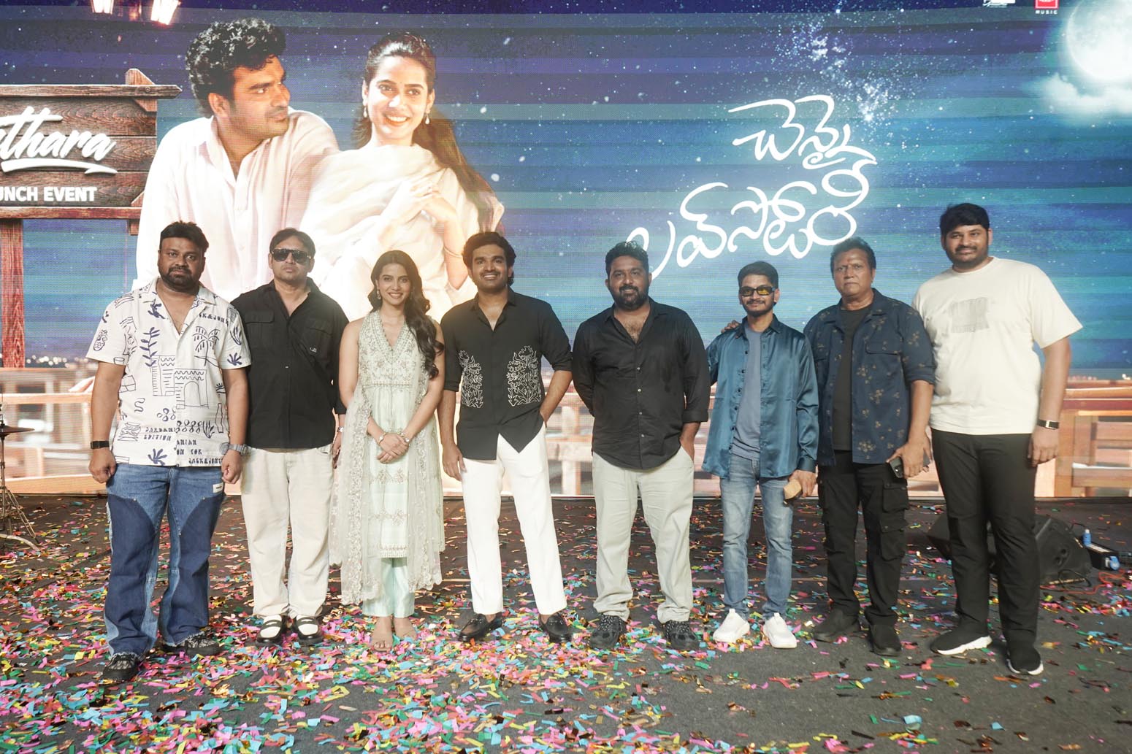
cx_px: 566
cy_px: 377
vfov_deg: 46.4
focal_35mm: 28
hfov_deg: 65.5
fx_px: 880
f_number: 6.3
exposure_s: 1/200
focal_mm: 28
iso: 1600
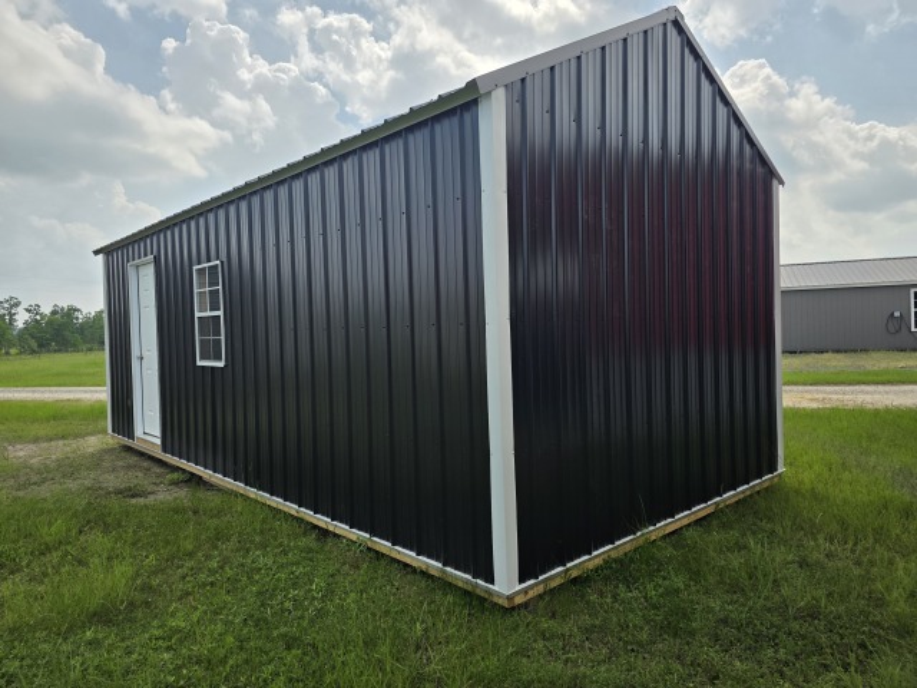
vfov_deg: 58.9
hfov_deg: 73.9
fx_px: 609
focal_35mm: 23
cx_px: 458
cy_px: 344
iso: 80
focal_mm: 6.3
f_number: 1.7
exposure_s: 1/5447
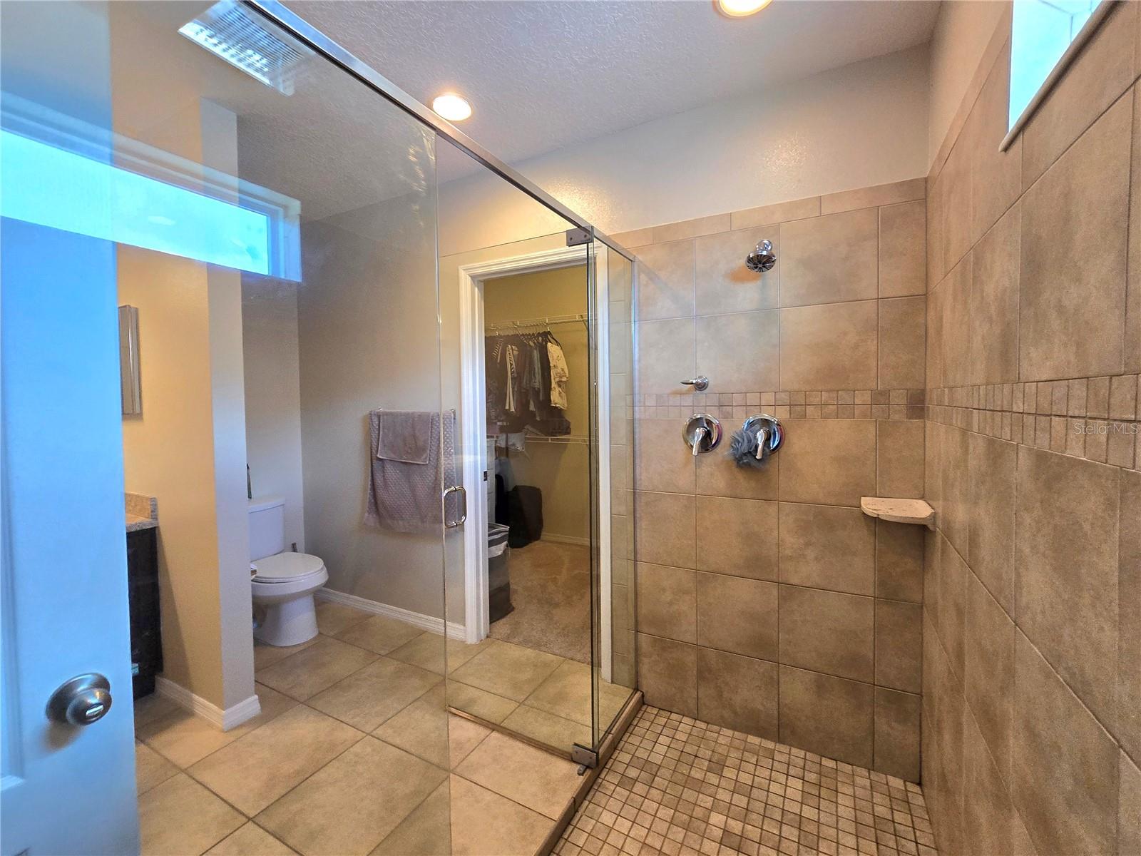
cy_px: 428
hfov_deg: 106.2
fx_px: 429
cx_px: 570
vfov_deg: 89.9
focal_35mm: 13
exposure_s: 1/60.2
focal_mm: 2.2
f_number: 2.2
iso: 160
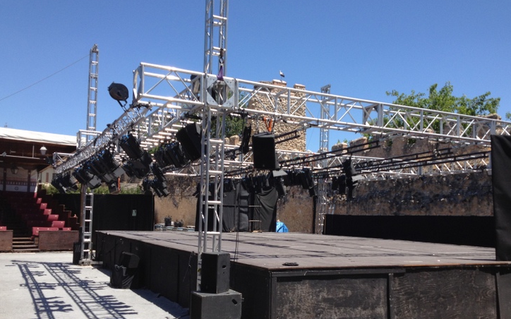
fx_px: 571
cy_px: 190
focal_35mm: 41
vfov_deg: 31.1
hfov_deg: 48.2
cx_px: 279
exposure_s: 1/1255
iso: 64
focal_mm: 4.28
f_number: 2.4
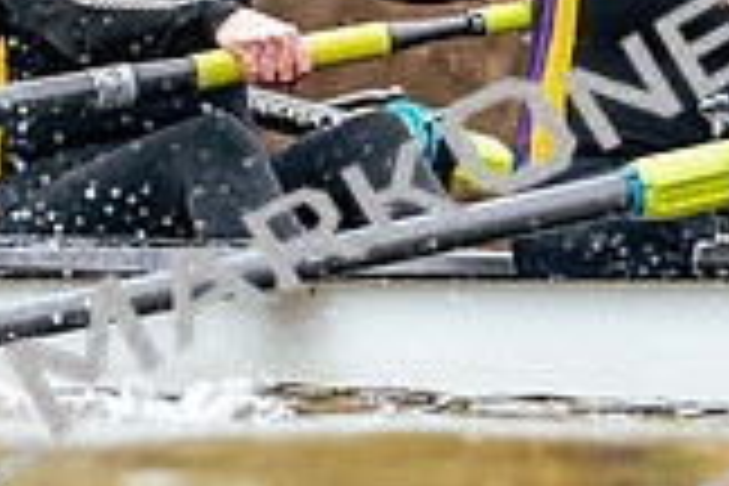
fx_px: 29218
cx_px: 634
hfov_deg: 1.4
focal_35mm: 1443
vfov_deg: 1.0
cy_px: -29
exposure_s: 1/2000
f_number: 6.3
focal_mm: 404
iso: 6400
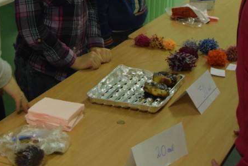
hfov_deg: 20.7
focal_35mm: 96
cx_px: 12
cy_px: -12
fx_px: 662
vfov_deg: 14.0
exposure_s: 1/125
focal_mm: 28
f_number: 4
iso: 3200
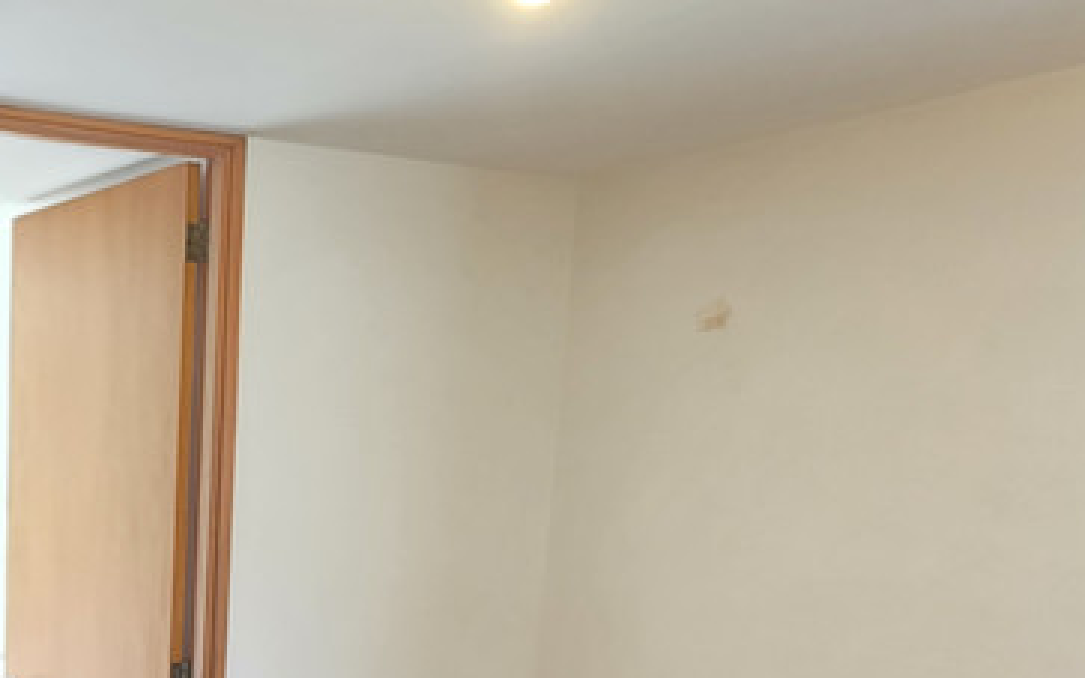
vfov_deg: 28.3
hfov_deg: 42.6
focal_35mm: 41
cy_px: 756
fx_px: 1213
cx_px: 36
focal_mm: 2.2
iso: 250
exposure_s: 1/60
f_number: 1.9
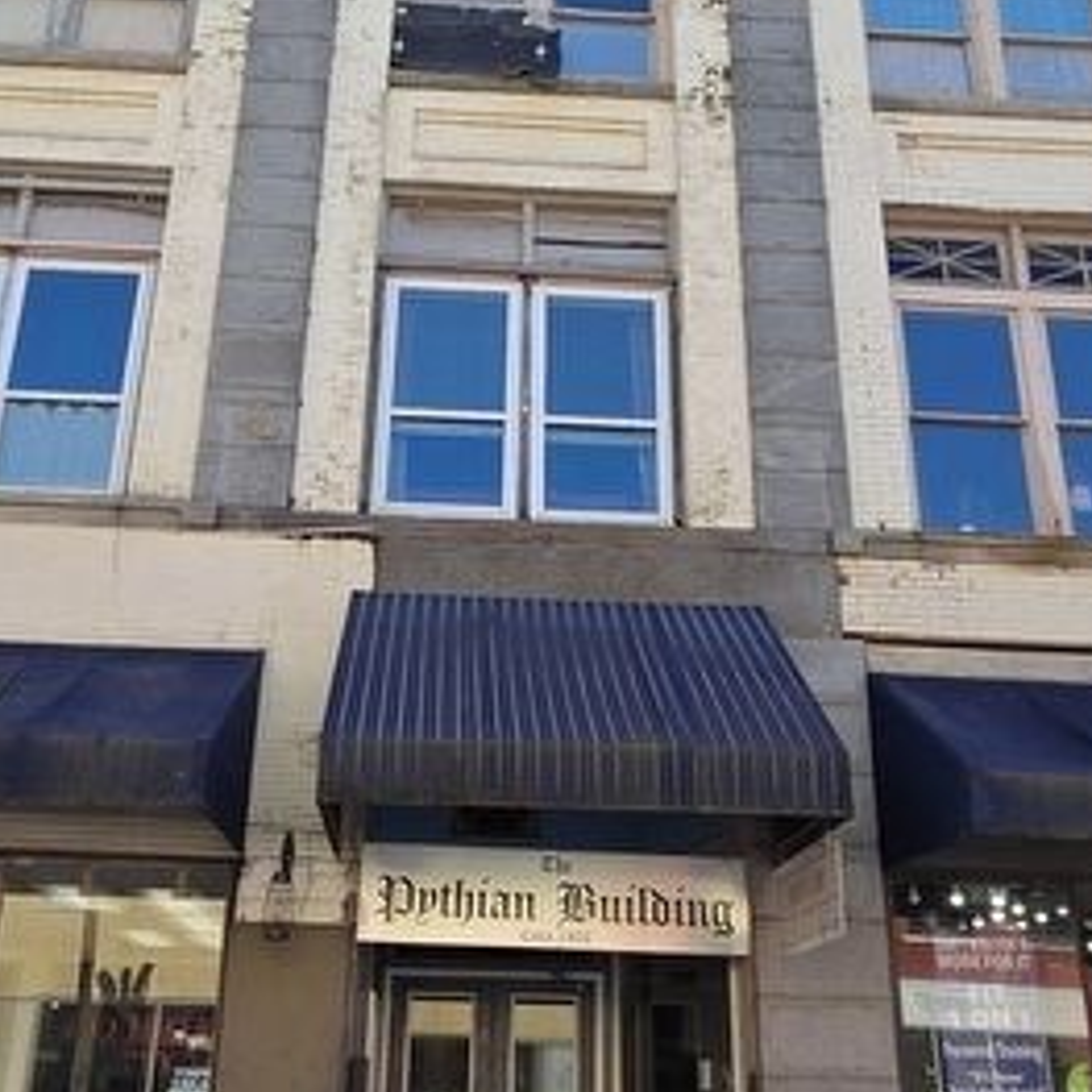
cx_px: 490
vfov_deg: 47.2
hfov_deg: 47.1
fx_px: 1249
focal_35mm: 35
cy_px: 556
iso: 50
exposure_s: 1/1073
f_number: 2.2
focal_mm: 2.2
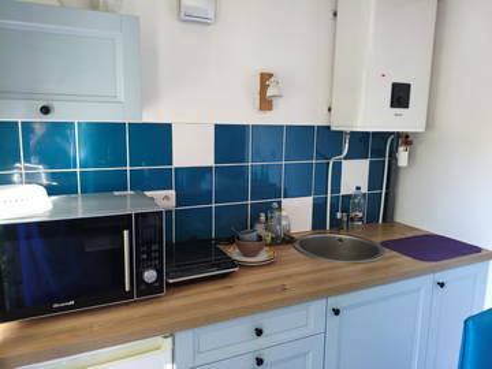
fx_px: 370
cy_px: 184
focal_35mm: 26
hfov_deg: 67.3
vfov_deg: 53.1
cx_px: 246
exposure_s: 1/50
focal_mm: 4.94
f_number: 1.5
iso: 320
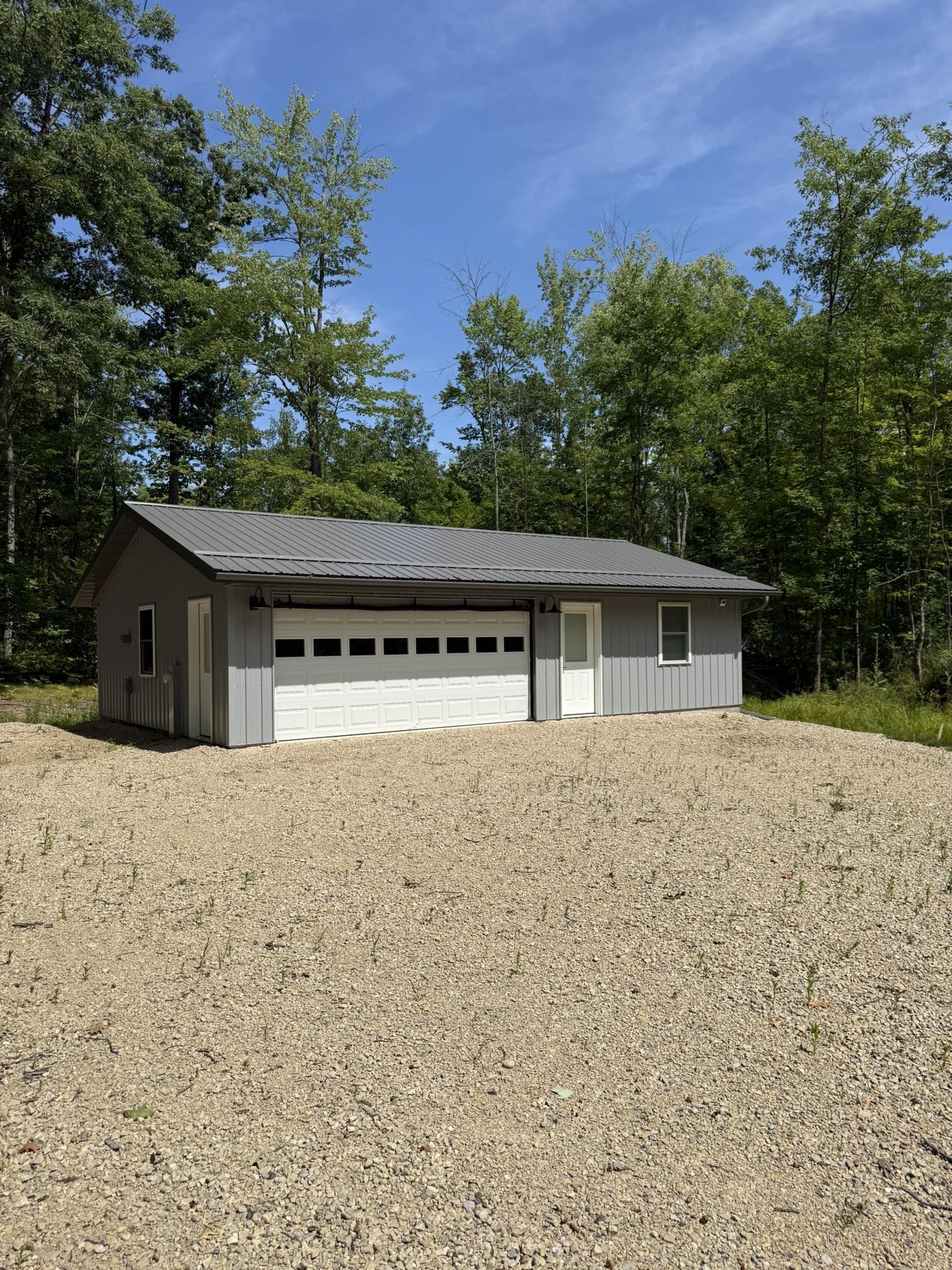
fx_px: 880
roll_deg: +0.7
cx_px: 476
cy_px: 635
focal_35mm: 24
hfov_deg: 56.8
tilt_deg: +0.2
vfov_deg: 71.6
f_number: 1.78
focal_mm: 6.76
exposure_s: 1/6711
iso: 80
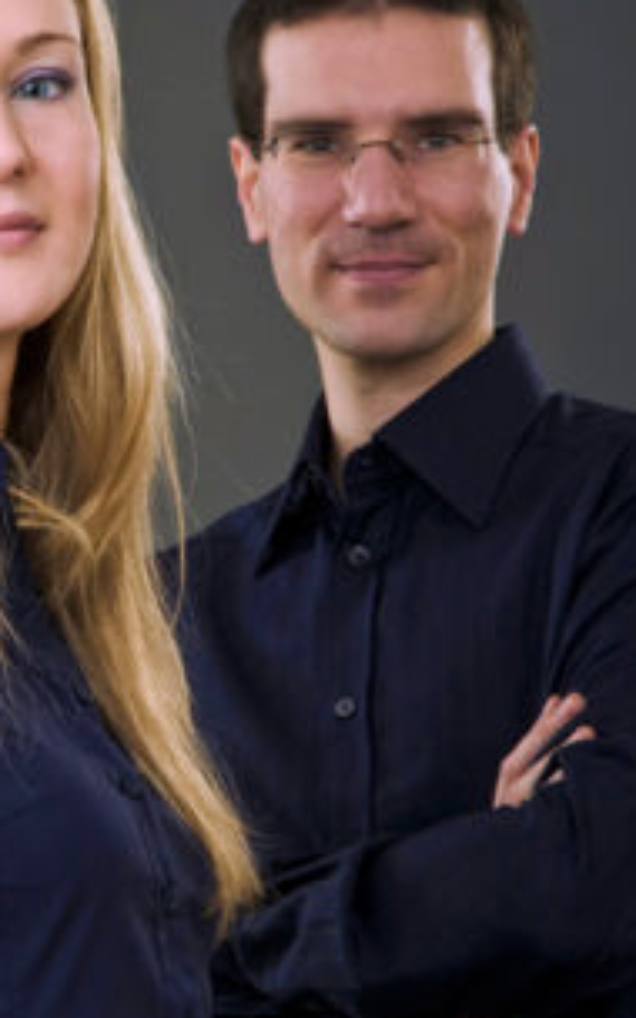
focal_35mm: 241
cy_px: 573
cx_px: 38
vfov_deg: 8.7
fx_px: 6684
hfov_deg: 5.4
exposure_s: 1/200
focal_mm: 80
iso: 200
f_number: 11
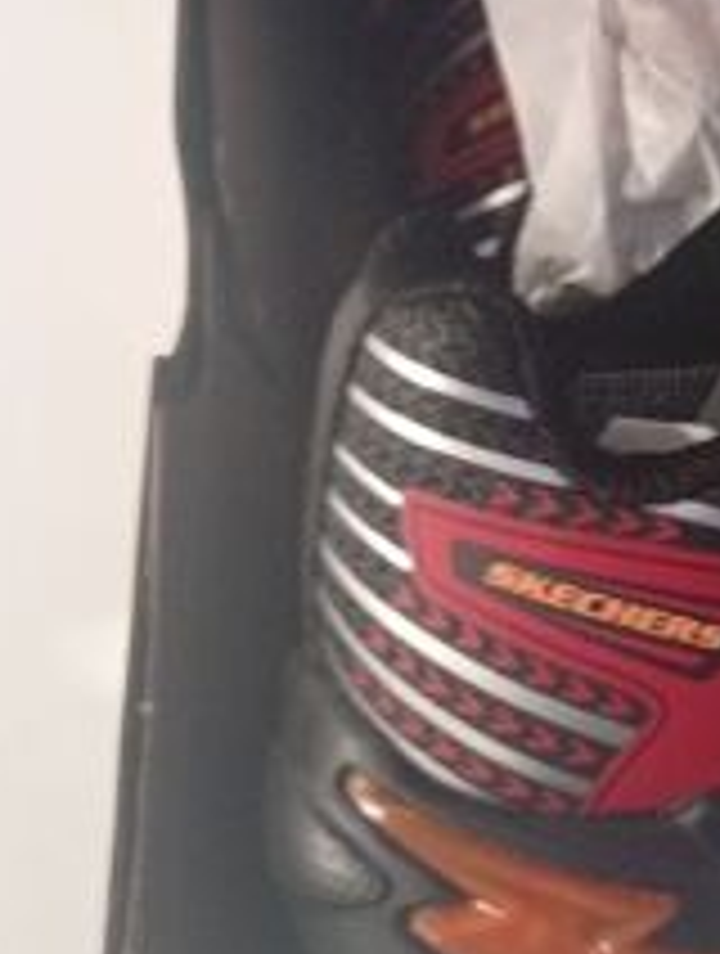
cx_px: 909
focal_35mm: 81
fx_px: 2237
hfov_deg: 17.3
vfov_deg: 23.5
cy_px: 101
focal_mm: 3.98
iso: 1526
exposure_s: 1/16.7
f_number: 1.8
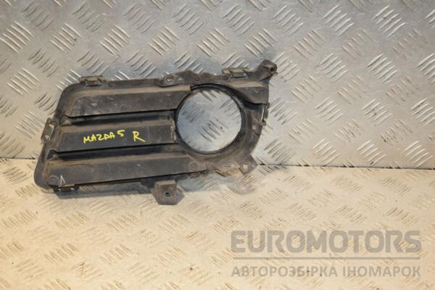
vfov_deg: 20.2
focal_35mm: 68
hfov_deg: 29.9
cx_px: 218
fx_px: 816
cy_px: 145
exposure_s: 1/200
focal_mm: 45
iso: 800
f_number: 6.3
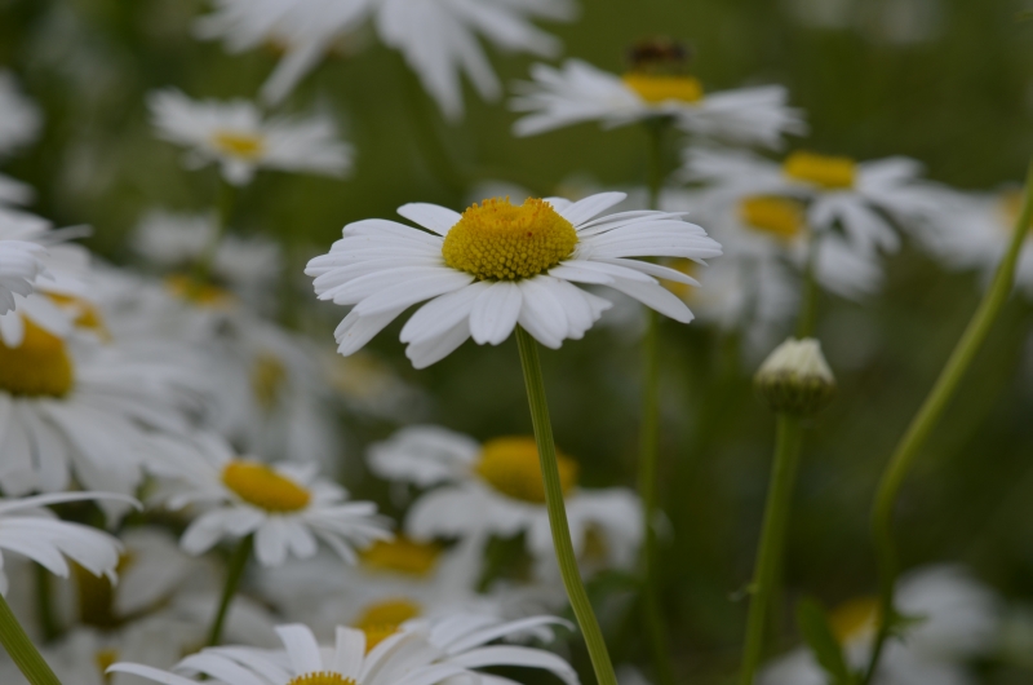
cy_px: 342
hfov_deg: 16.1
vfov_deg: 10.7
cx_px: 516
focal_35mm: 128
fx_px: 3651
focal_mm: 85
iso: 200
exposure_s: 1/500
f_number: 7.1
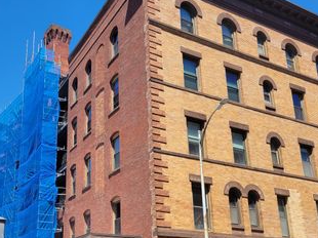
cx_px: 120
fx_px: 386
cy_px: 172
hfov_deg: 44.5
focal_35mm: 42
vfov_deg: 33.8
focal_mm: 5.4
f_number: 1.8
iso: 40
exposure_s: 1/1505
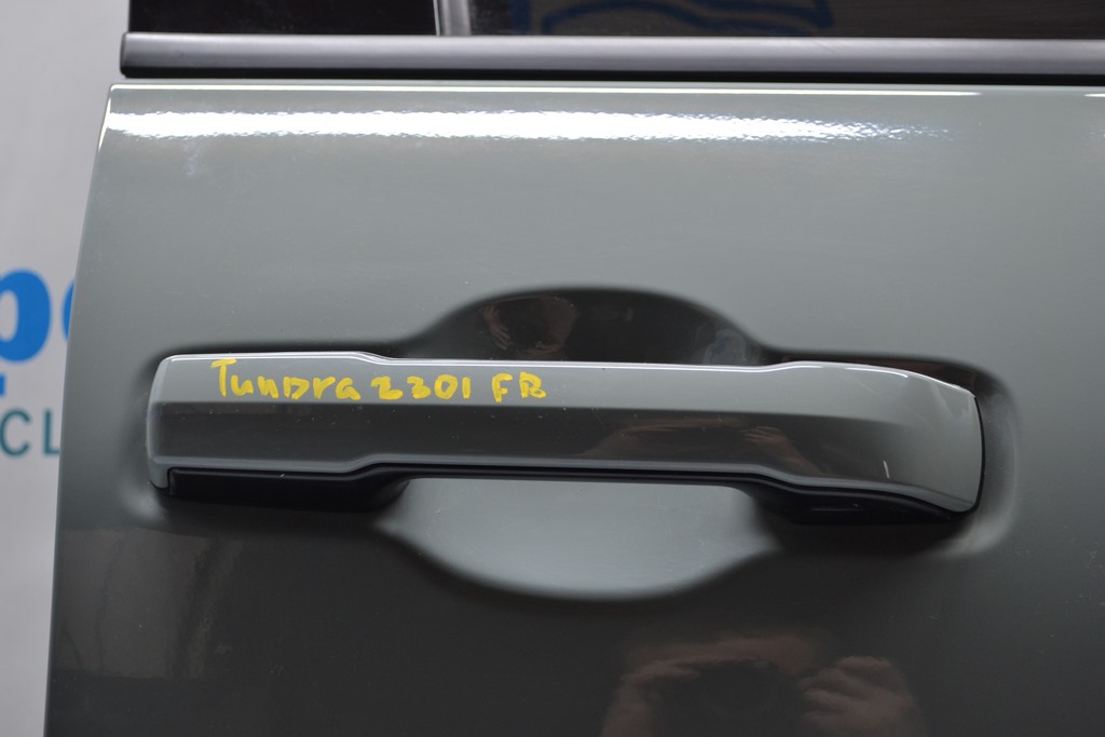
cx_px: 552
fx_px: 1842
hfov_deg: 33.4
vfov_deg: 22.6
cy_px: 368
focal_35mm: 60
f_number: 5.3
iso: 450
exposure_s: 1/60
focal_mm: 40
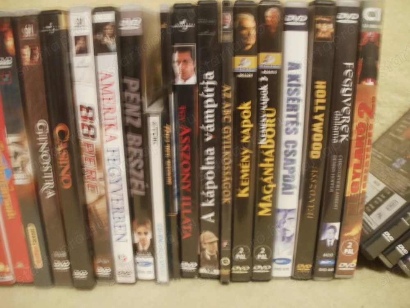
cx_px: 205
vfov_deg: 39.7
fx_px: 426
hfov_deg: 51.4
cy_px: 154
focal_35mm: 36
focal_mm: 6.3
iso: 200
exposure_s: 1/2
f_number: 3.5
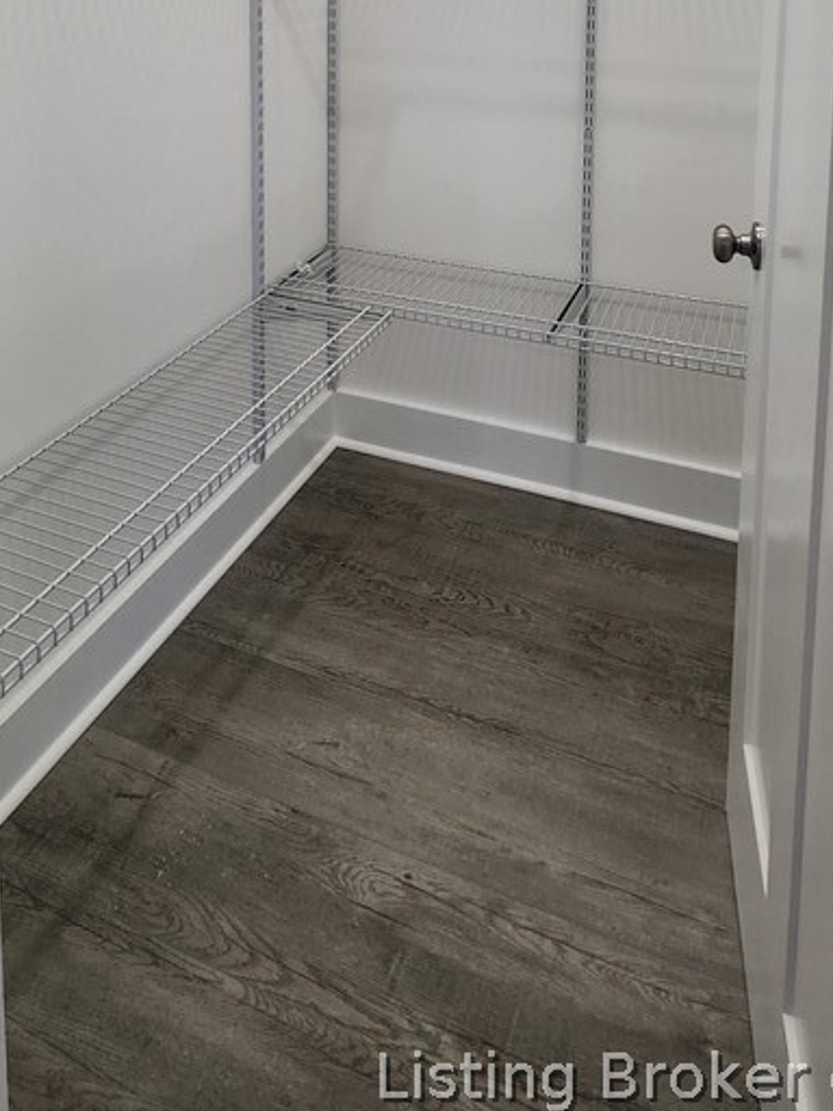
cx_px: 445
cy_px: 15
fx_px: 834
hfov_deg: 53.0
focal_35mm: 26
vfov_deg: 53.8
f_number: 2.2
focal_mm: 2.2
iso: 64
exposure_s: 1/60
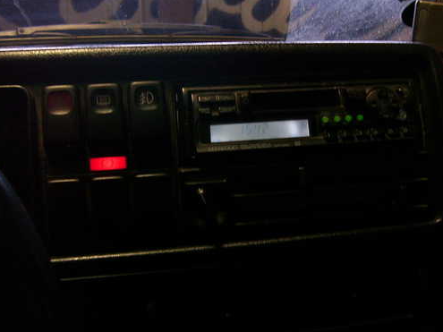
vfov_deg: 32.8
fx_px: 563
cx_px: 277
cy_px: 132
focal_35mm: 44
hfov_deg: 42.6
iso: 160
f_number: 2.7
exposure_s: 1/8
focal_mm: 5.6
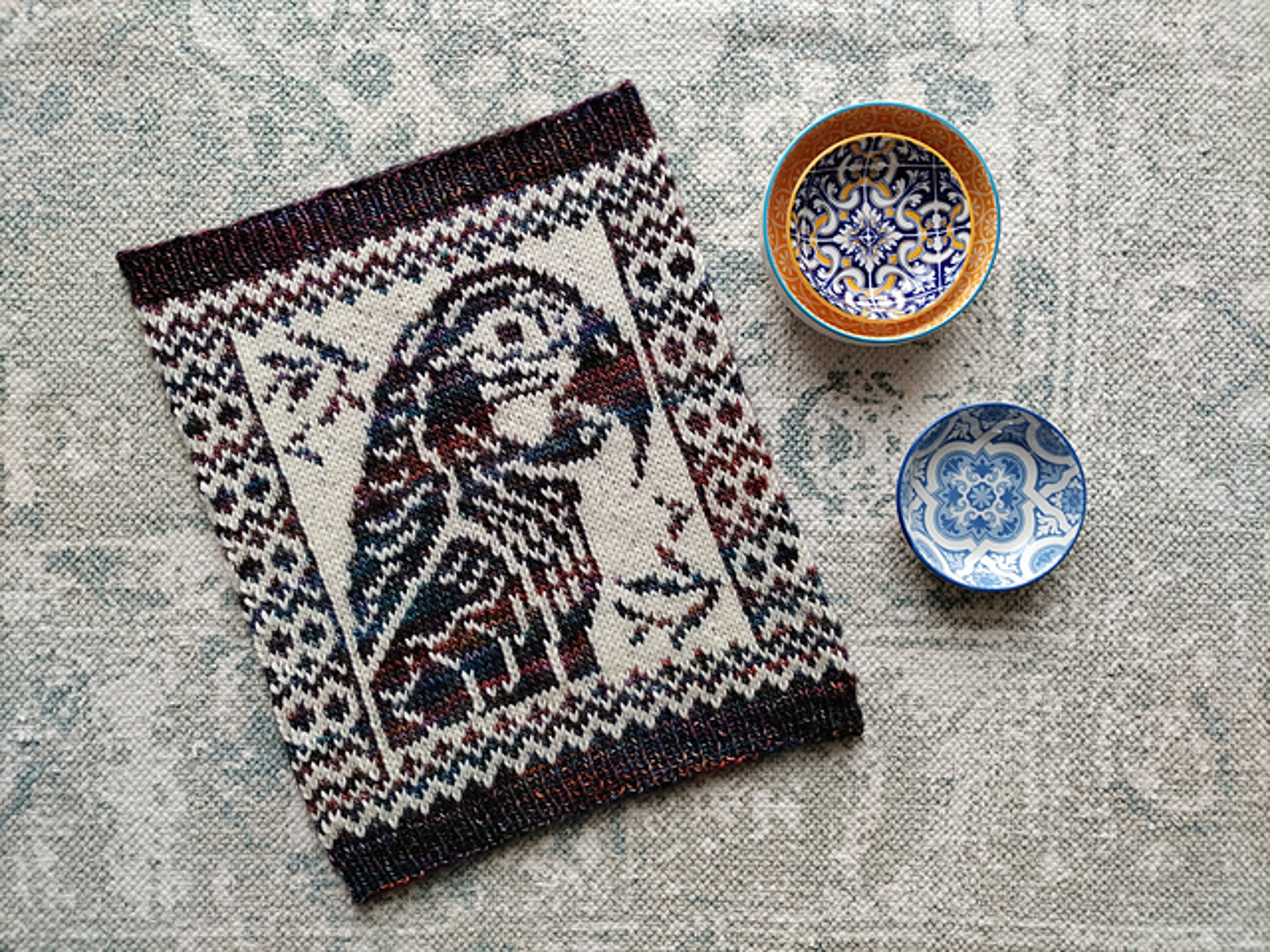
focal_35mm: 26
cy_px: 476
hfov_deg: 67.3
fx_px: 954
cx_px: 635
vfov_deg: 53.1
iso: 200
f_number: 1.8
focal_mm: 4.7
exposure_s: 1/50
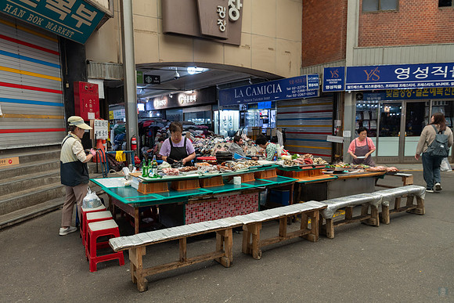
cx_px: 205
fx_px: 332
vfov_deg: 48.9
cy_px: 166
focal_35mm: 26
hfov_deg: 68.5
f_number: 4
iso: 360
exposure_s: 1/50
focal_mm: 24
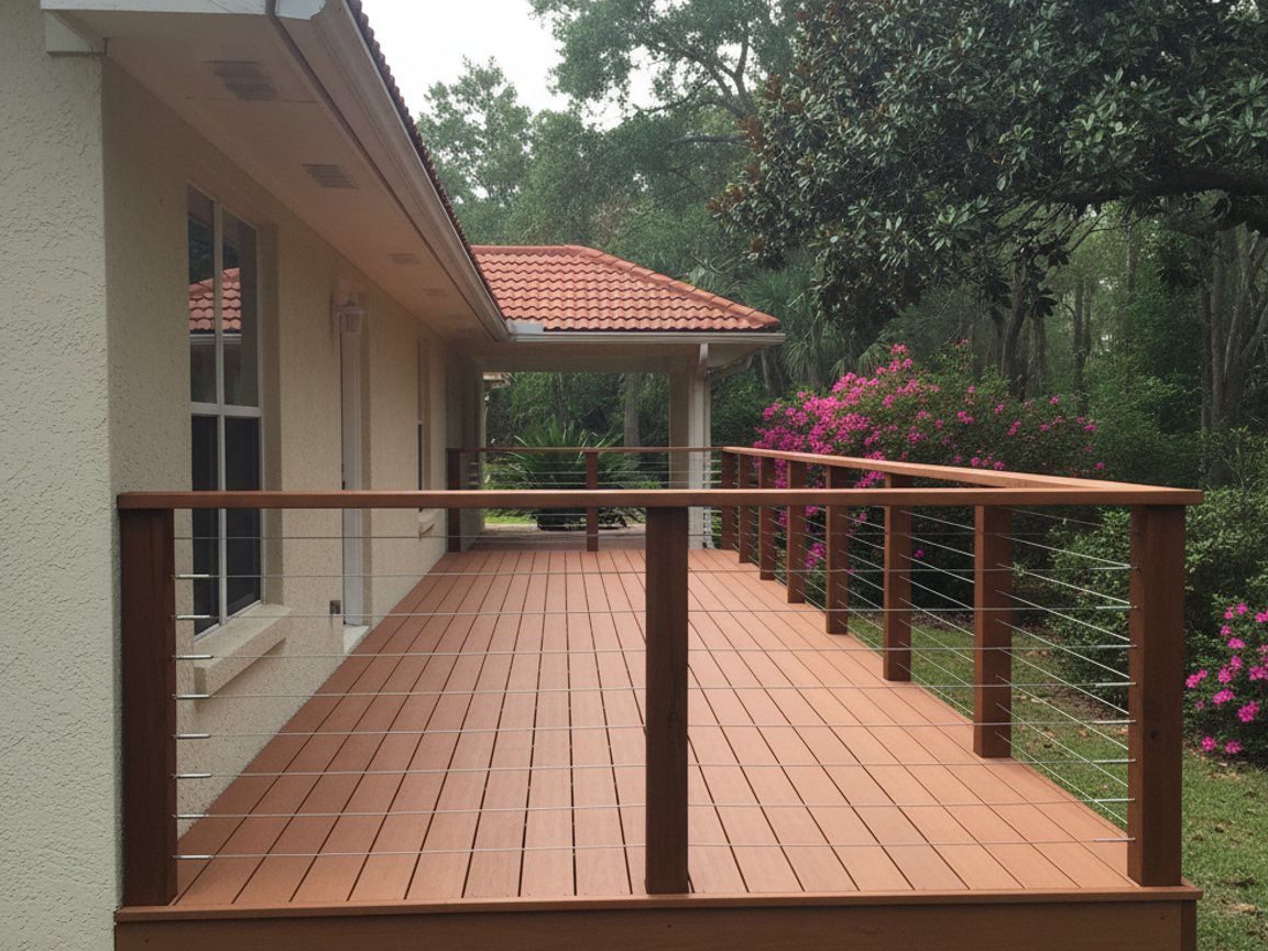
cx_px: 659
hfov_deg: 69.4
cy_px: 481
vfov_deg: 54.9
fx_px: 916
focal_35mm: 25
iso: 1556
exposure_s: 1/1380
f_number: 1.68
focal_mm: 6.8
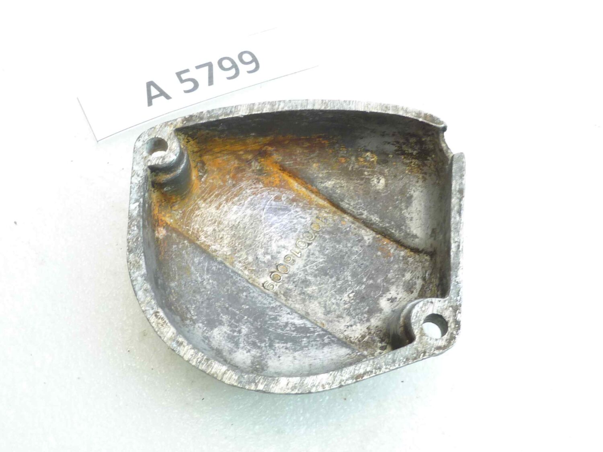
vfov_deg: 37.7
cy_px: 226
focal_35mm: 38
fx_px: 662
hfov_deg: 49.0
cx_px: 302
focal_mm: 4.4
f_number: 3.3
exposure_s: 1/10
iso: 80
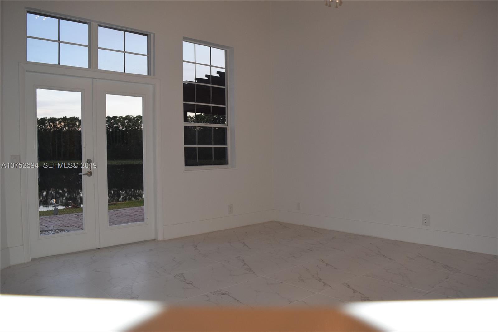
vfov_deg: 47.9
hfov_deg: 67.4
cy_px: 166
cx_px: 249
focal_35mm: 27
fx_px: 373
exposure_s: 1/100
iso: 800
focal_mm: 18
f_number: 5
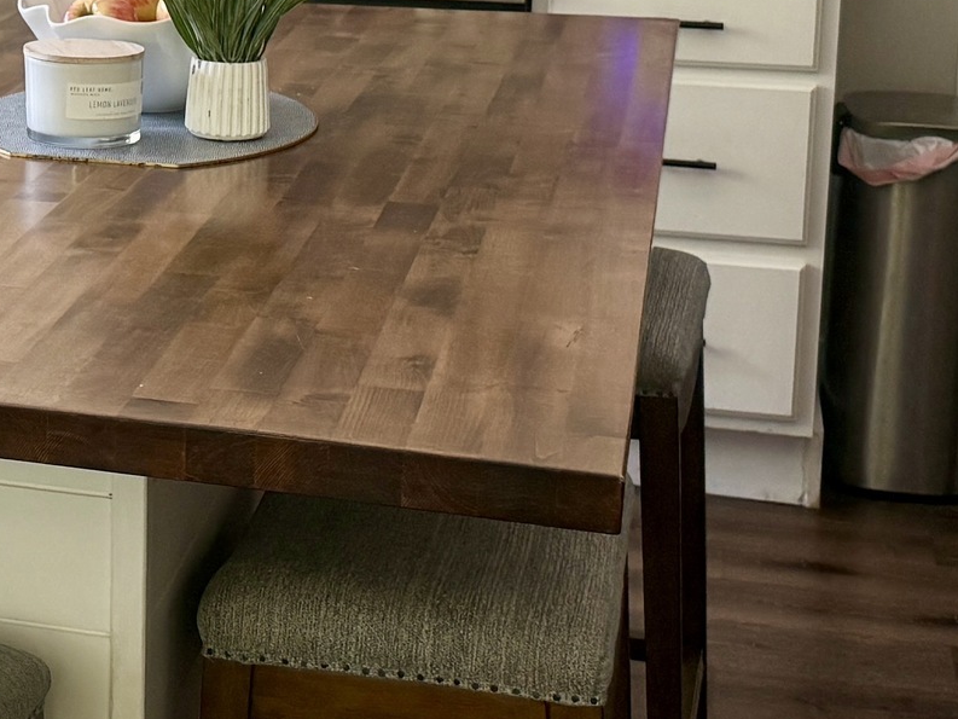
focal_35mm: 93
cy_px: 21
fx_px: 2574
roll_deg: -1.0
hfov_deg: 19.9
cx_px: -168
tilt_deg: -8.3
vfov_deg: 15.6
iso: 200
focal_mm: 6.76
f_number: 1.78
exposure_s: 1/98
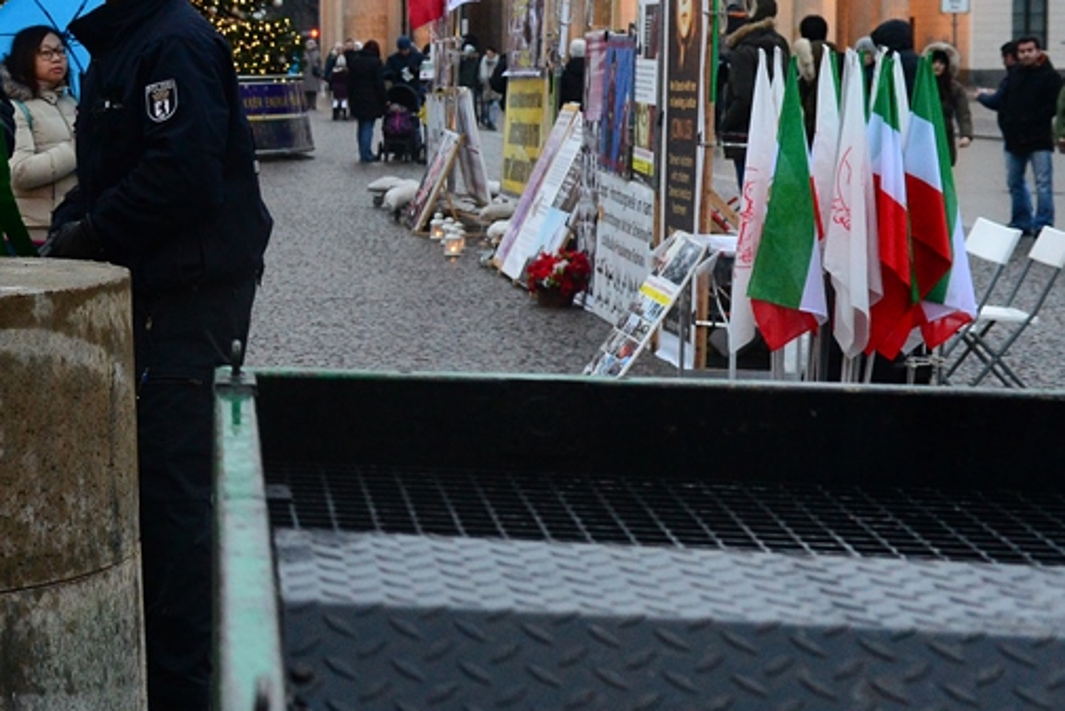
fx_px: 2278
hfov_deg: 25.6
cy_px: 213
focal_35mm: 77
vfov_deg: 17.7
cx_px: 127
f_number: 4.5
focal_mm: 38
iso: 3200
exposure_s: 1/100
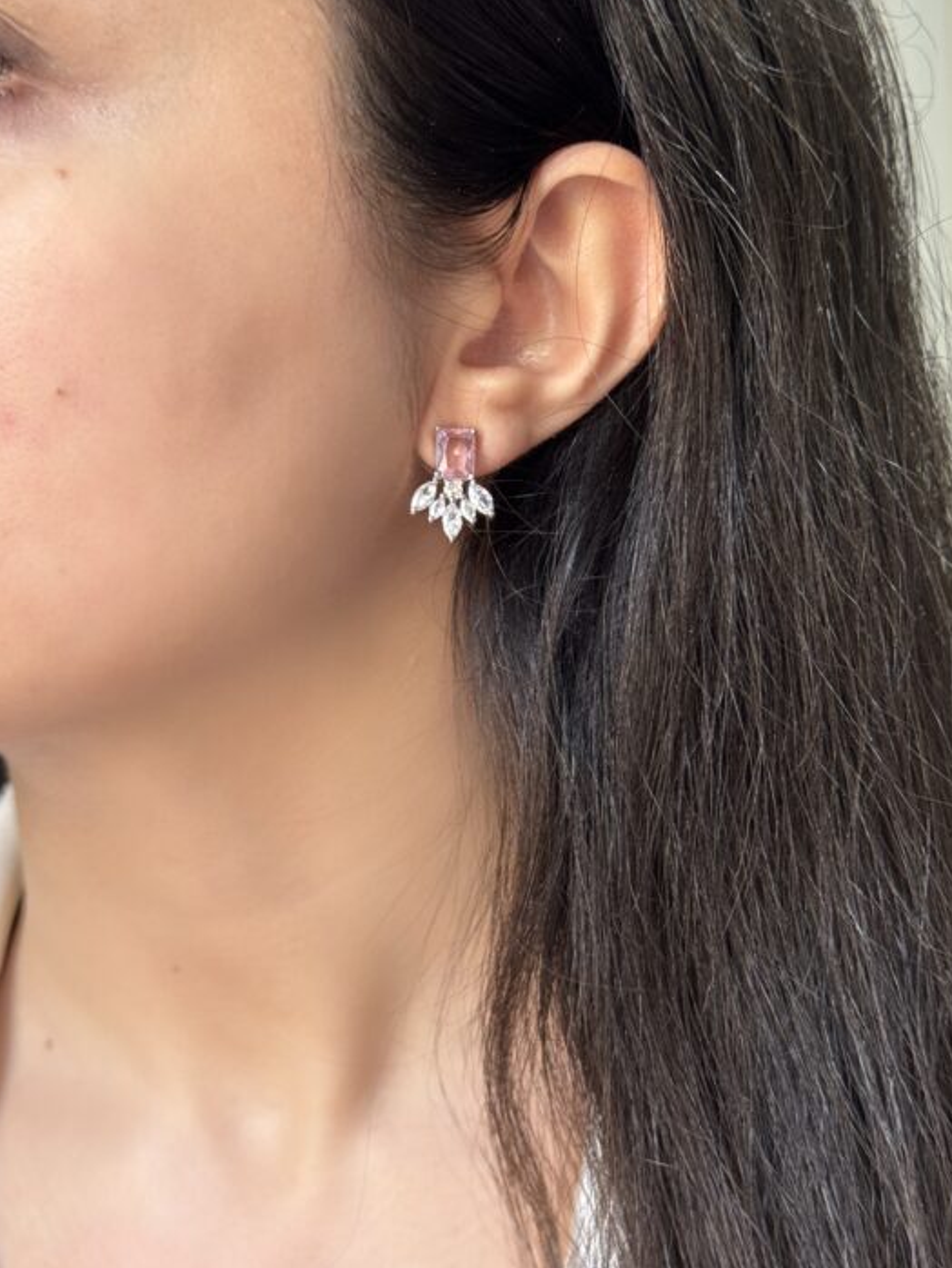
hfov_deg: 26.6
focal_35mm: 55
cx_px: 531
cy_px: 605
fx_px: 2016
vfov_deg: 34.9
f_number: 1.78
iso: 125
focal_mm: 6.76
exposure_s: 1/60
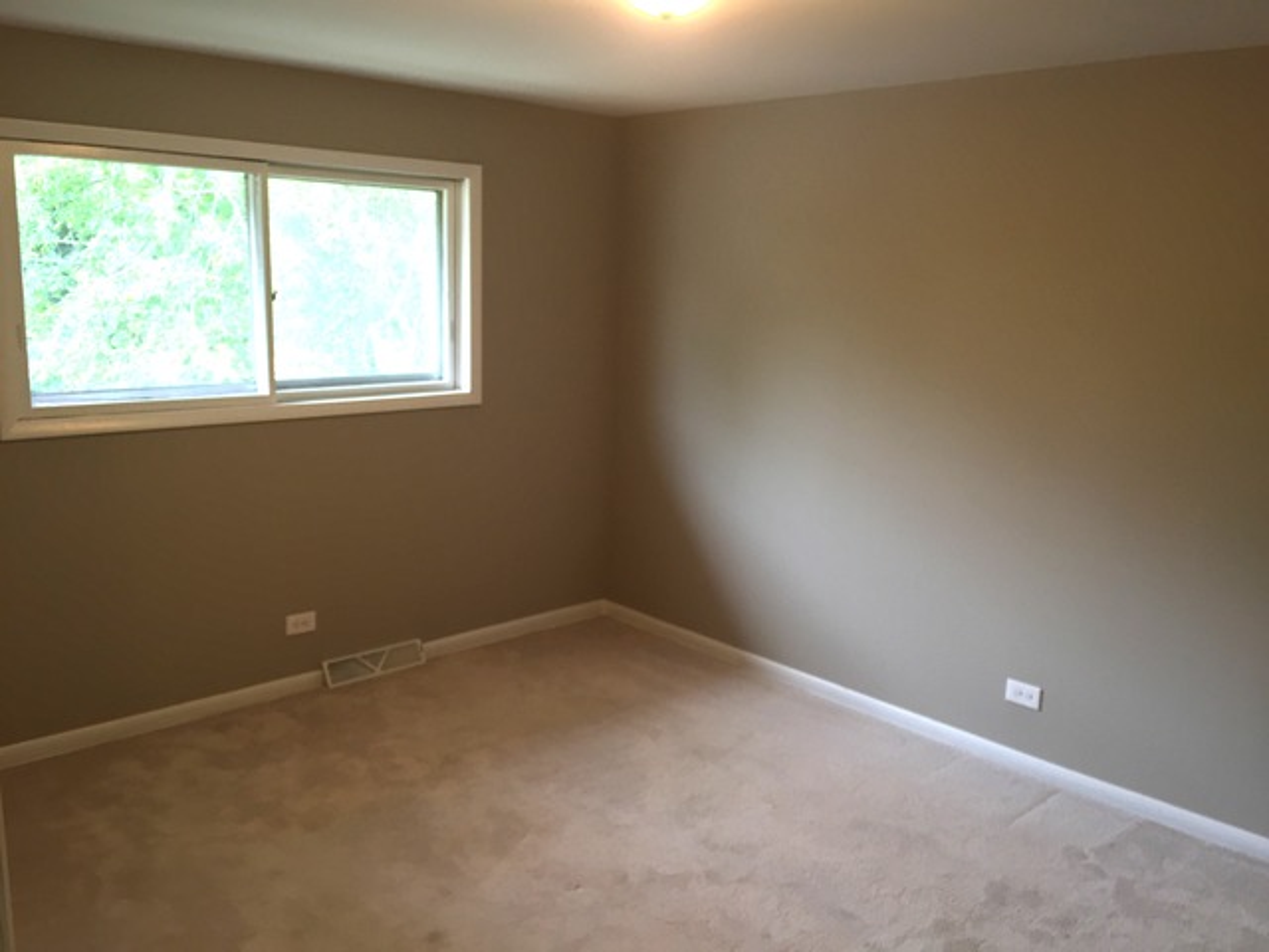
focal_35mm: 29
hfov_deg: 61.7
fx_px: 1063
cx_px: 634
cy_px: 476
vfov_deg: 48.2
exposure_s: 1/30
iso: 64
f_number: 2.2
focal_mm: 4.15
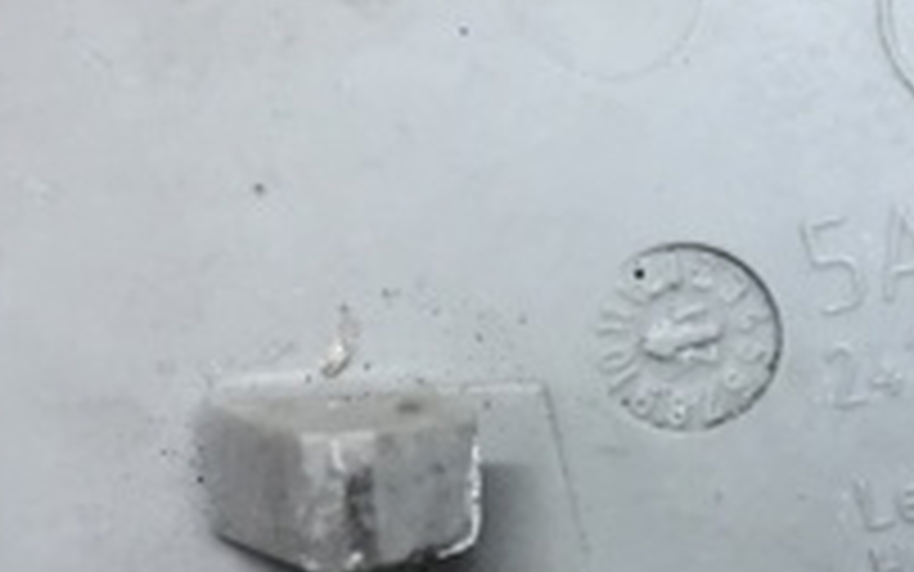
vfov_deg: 13.5
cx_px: 1229
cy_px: 324
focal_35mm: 97
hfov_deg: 19.5
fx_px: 2417
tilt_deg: -50.7
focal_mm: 4.15
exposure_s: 1/33
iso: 64
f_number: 2.2
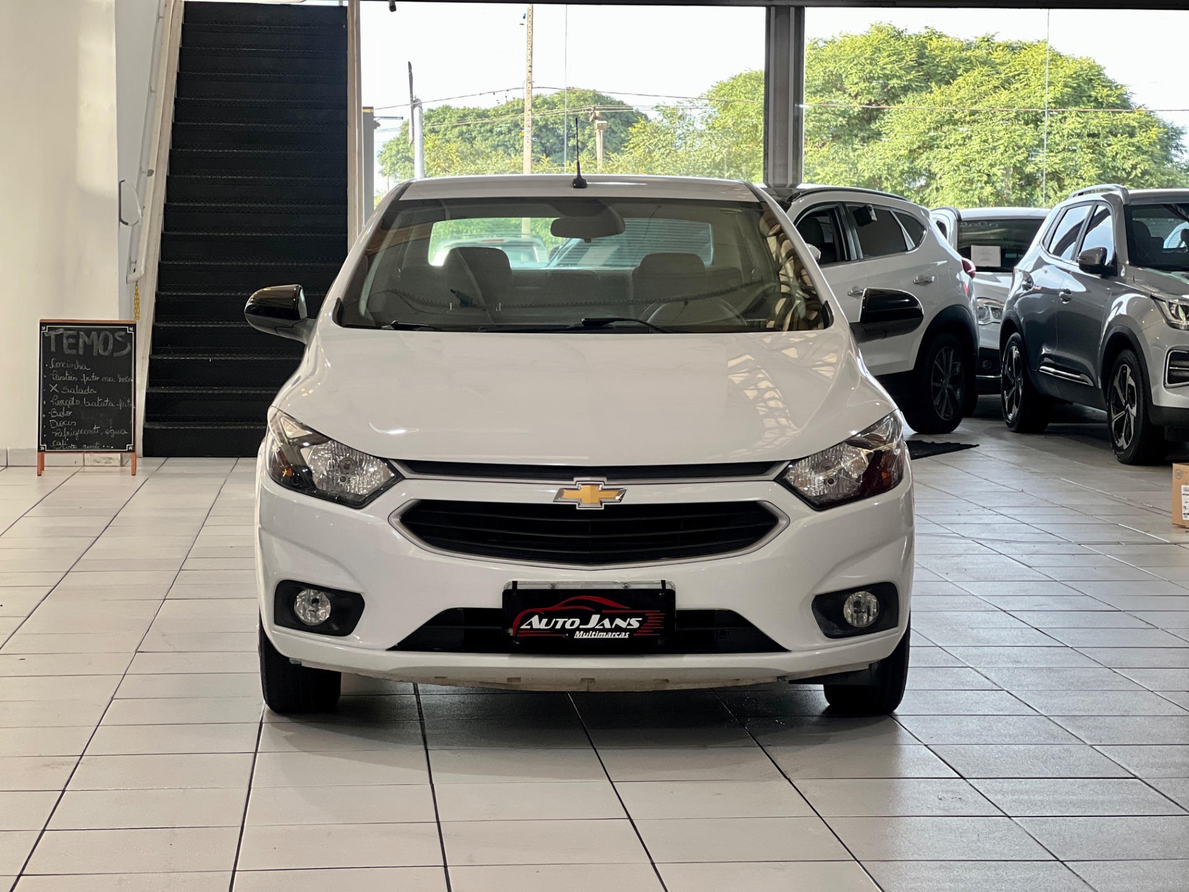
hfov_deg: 25.3
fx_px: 2645
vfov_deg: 19.1
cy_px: 446
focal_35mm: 77
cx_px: 594
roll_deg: -0.2
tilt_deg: -4.1
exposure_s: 1/120
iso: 200
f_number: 2.8
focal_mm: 9
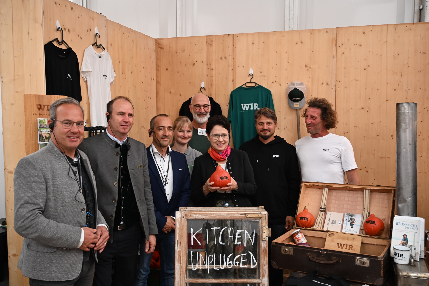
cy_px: 143
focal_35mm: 35
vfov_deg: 37.8
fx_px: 417
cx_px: 214
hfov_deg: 54.4
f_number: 4
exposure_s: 1/100
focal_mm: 35
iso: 800
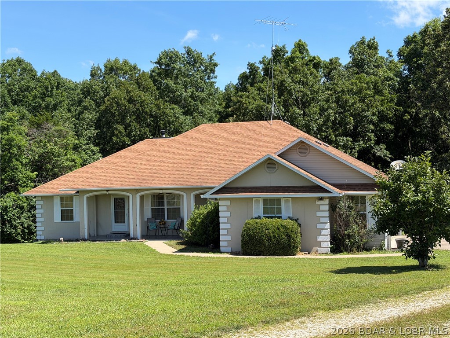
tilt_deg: -0.1
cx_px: 225
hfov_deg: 39.7
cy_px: 169
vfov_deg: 30.3
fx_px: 624
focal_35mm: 48
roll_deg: +1.5
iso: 64
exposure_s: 1/2762
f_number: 1.78
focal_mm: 6.76
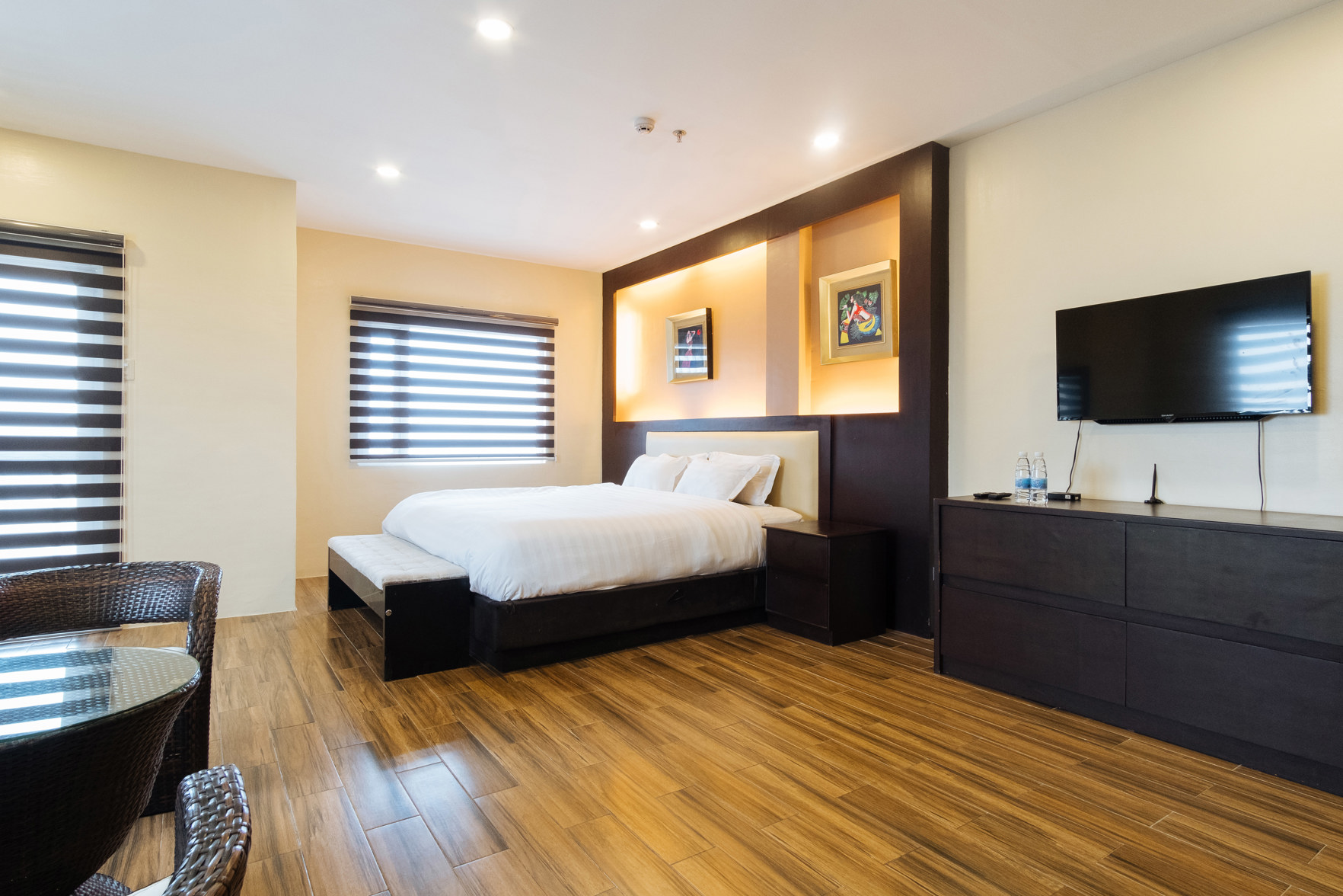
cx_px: 672
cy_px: 448
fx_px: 671
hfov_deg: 90.0
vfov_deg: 67.4
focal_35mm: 18
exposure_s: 1/8
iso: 1000
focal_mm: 12
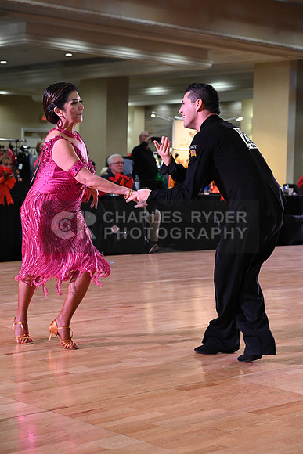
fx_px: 883
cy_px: 227
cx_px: 152
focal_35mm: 70
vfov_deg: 28.8
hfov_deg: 19.5
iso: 5000
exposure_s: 1/320
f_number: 5.6
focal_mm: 70
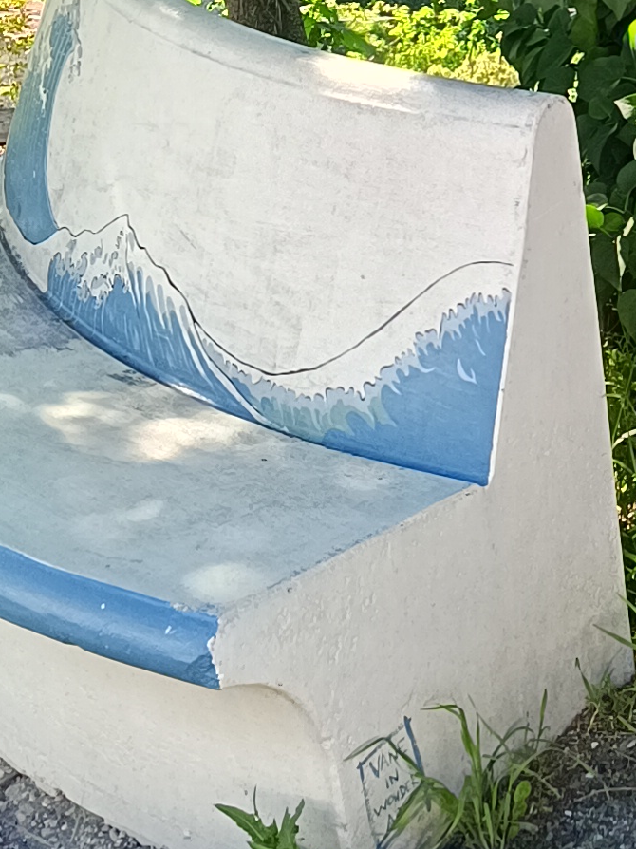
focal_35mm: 110
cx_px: 1036
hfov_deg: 12.6
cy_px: -508
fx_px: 2696
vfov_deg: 16.0
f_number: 1.88
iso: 53
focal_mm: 5.59
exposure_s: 1/176
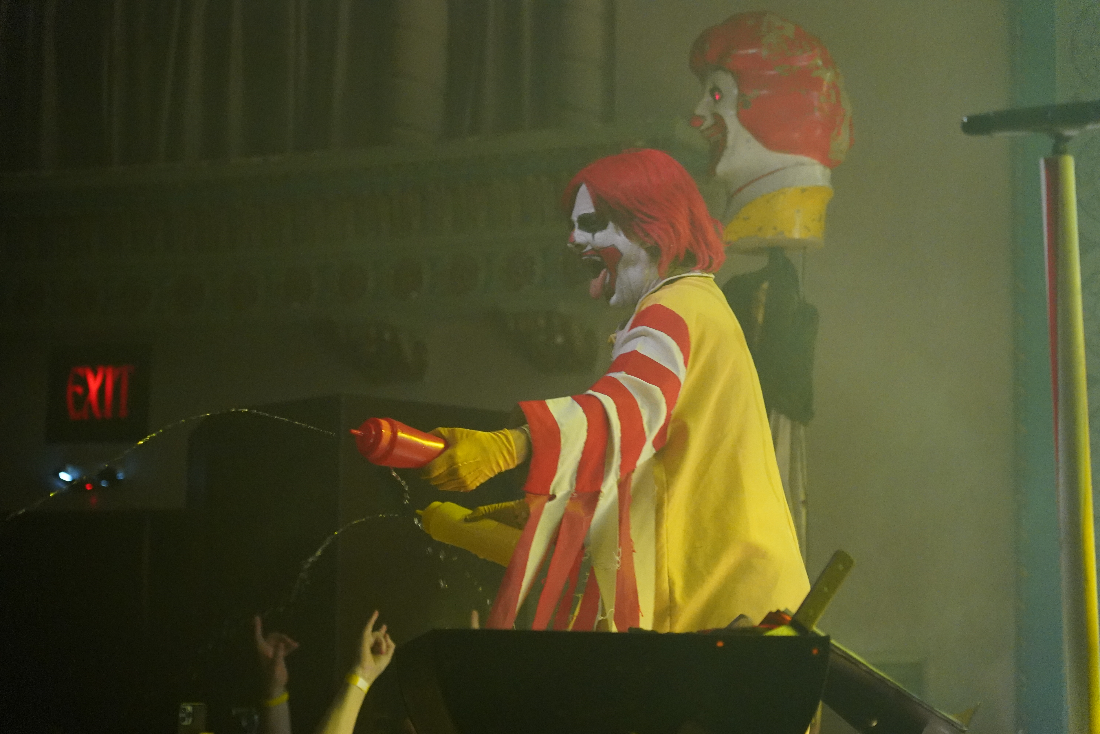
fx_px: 2841
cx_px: 550
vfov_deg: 14.7
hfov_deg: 21.9
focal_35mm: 93
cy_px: 367
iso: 8000
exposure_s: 1/160
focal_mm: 93
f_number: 4
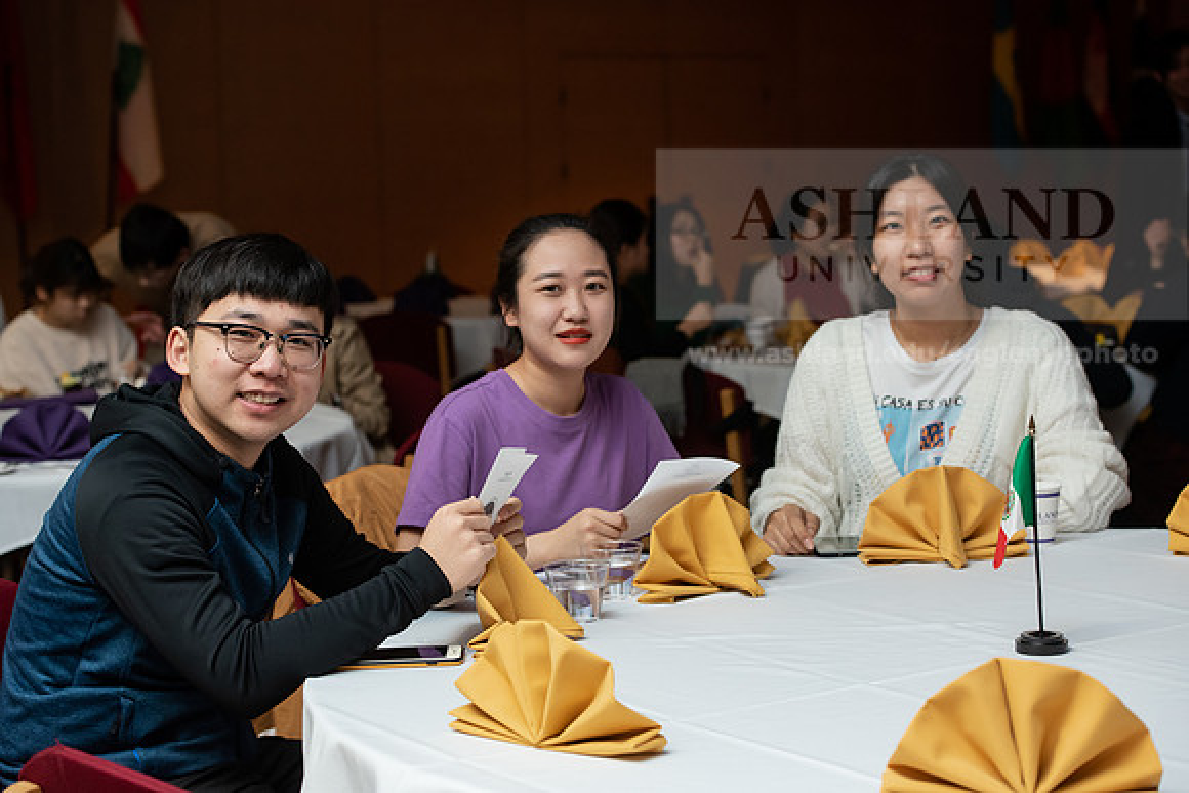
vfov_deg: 19.5
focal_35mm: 70
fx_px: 2312
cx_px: 594
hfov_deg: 28.8
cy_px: 396
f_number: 5.6
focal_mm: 70
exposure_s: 1/160
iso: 2000
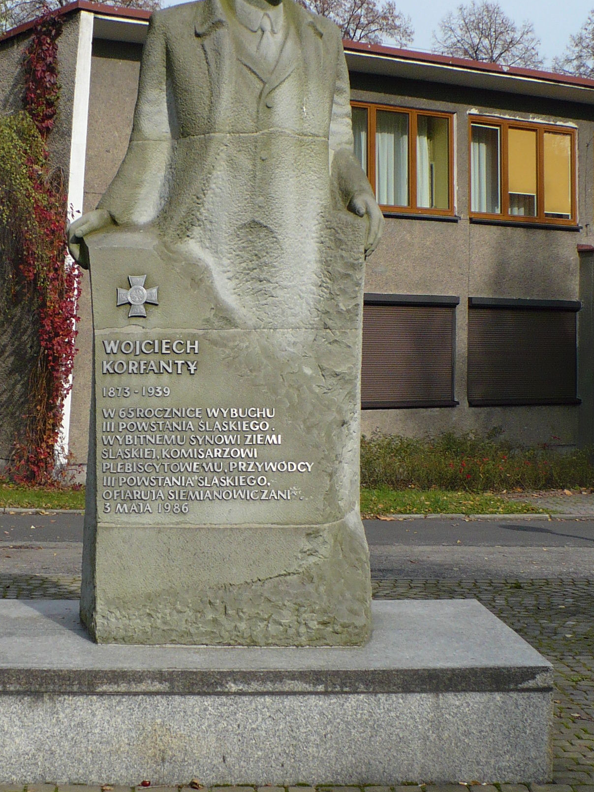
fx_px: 1601
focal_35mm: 70
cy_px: 360
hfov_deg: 21.0
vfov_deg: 27.8
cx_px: 248
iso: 100
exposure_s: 1/1300
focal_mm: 6.1
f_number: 2.8
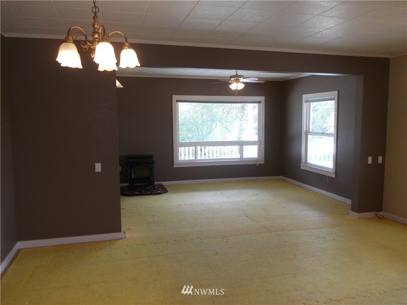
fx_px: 329
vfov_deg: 49.7
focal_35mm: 28
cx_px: 204
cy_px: 152
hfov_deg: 63.4
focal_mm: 4
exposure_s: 1/40
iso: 80
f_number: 2.7
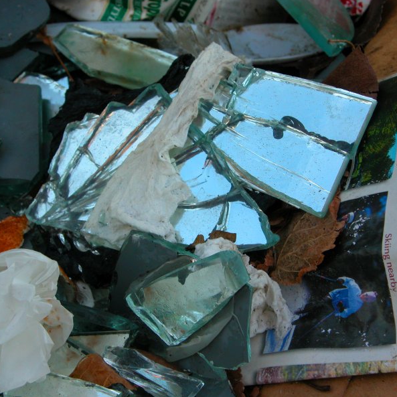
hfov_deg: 16.6
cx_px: 165
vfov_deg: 16.6
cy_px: 199
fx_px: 1362
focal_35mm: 105
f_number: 5.6
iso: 100
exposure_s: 1/88
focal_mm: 22.3
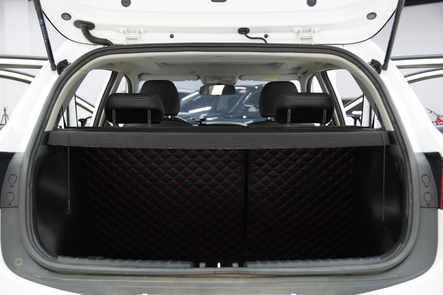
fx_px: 498
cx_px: 222
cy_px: 148
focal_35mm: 40
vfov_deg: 33.0
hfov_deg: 47.9
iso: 160
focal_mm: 27
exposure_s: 1/40
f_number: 2.8
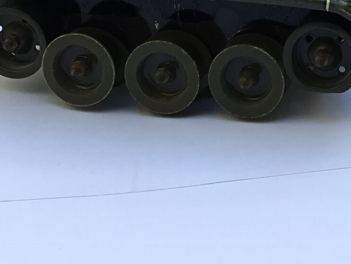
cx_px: 380
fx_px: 872
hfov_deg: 21.6
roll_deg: -0.7
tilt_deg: -16.1
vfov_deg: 16.2
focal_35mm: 86
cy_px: -81
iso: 32
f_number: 2.4
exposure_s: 1/50
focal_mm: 3.3
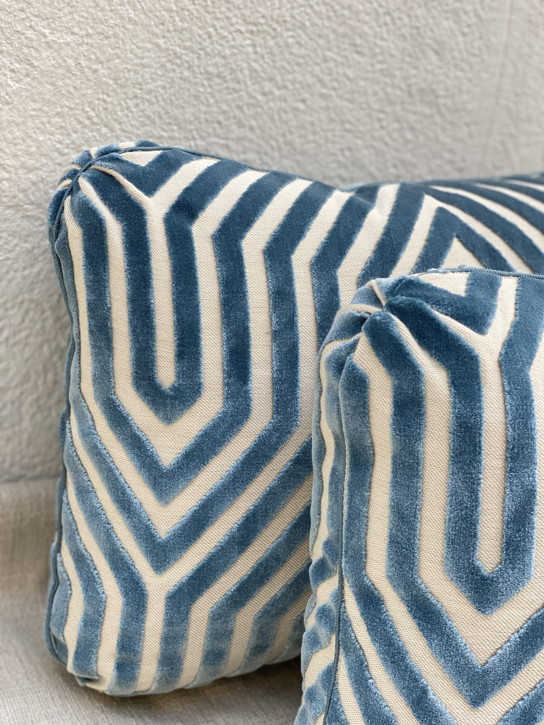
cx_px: 272
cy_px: 362
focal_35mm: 52
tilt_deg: -24.8
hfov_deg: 28.0
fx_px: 1090
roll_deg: -11.0
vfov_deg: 36.8
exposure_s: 1/122
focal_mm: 6
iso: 64
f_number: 2
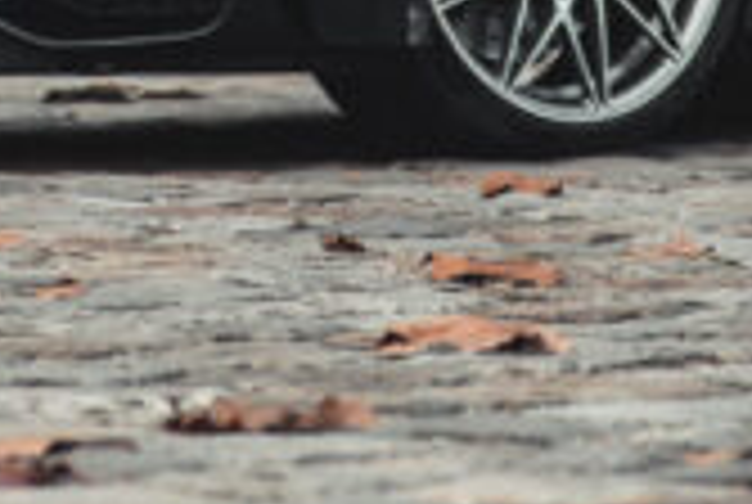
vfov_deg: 3.2
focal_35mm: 429
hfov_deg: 4.8
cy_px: -702
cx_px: 72
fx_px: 8977
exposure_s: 1/80
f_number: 2.8
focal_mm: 70
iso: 160
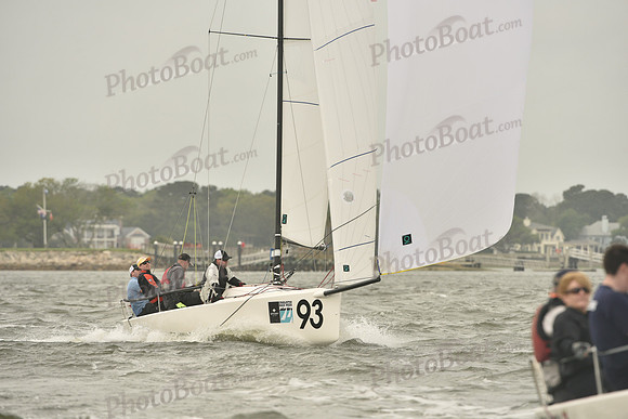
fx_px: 6979
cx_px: 314
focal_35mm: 400
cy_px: 210
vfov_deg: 3.4
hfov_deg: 5.2
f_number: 7.1
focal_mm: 400
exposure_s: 1/1000
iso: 320
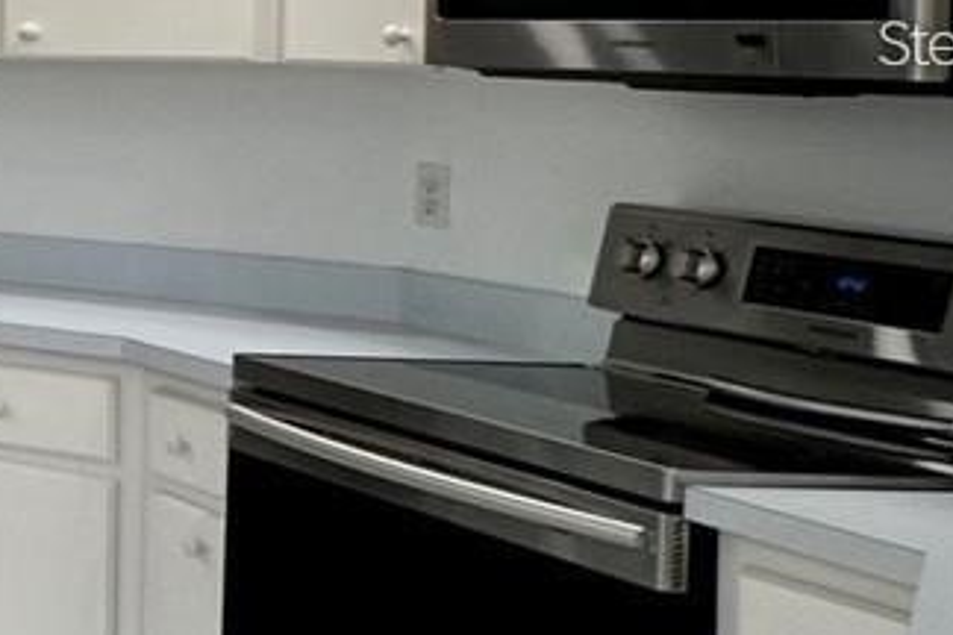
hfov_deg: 16.3
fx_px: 1906
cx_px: -1197
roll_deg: -0.2
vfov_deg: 18.6
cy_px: 41
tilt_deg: -0.9
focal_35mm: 72
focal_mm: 2.22
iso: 64
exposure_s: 1/120
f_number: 2.2
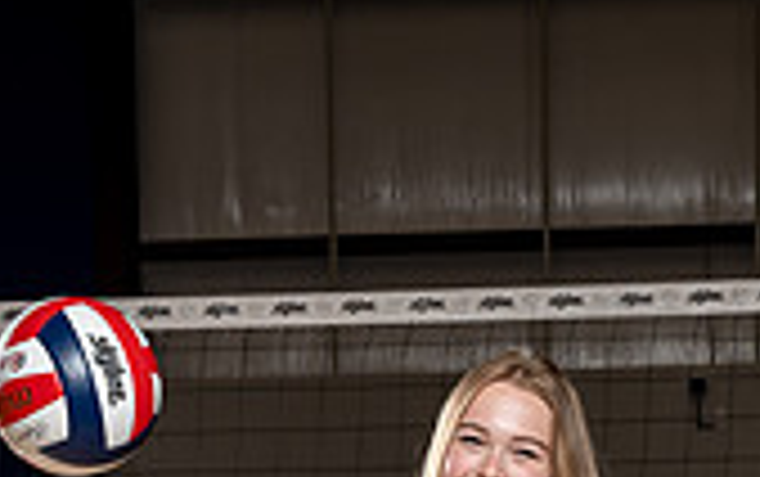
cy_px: 994
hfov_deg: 14.0
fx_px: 3089
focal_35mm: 149
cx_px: 400
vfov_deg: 8.3
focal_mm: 55
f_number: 8
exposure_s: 1/250
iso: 100
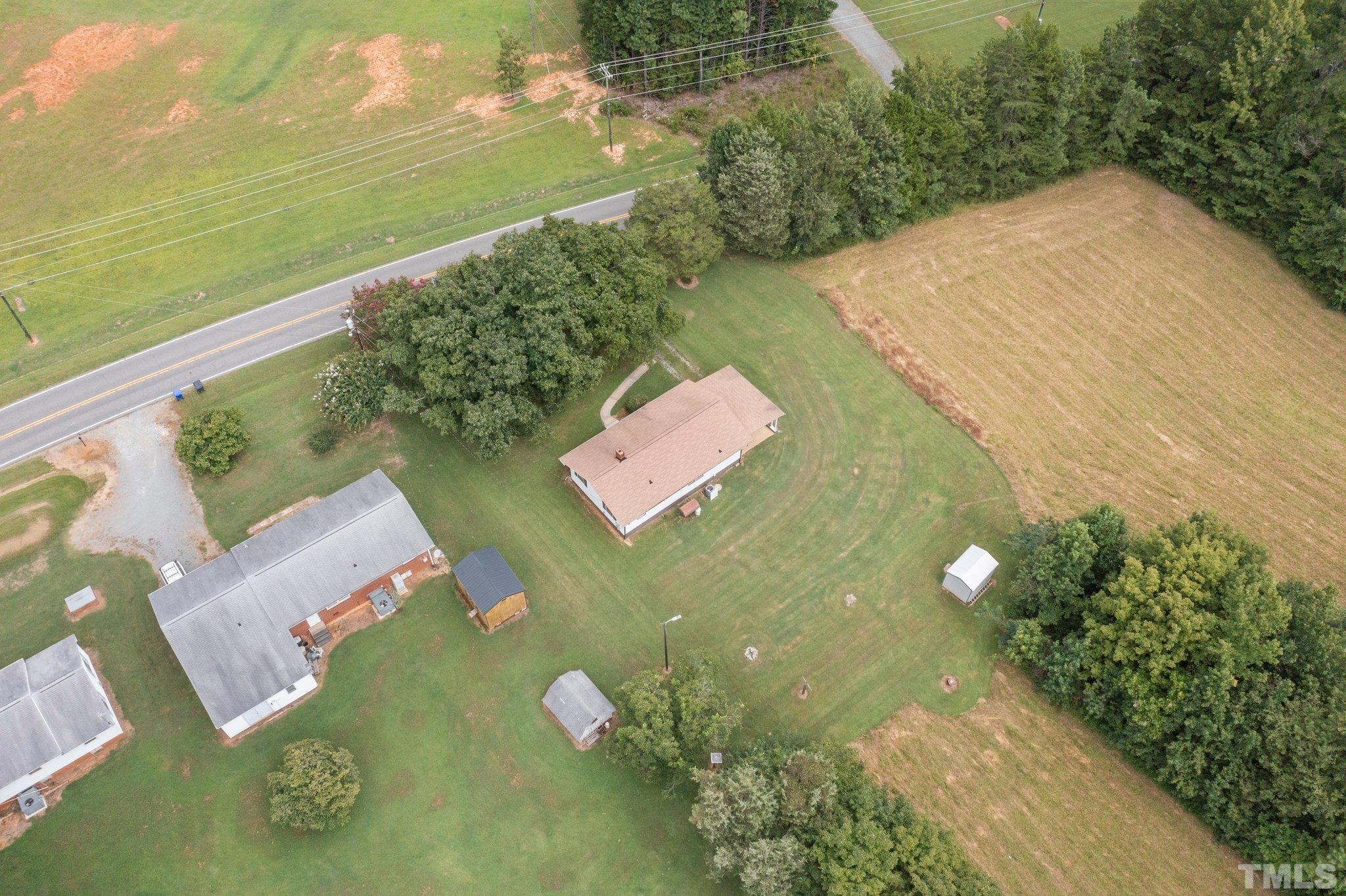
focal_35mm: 28
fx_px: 1046
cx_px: 673
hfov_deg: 65.5
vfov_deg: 46.4
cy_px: 448
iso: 400
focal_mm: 10.26
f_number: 6.3
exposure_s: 1/640
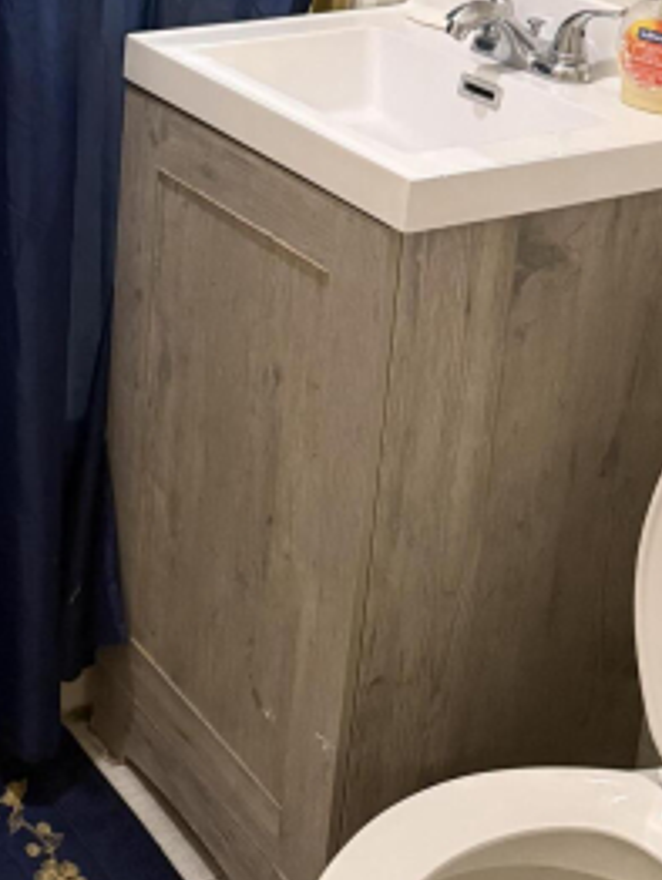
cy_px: 22
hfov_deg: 23.1
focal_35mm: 61
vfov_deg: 29.7
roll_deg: -2.7
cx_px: 0
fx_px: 1553
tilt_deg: -15.3
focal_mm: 6.76
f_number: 1.78
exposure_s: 1/60
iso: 800
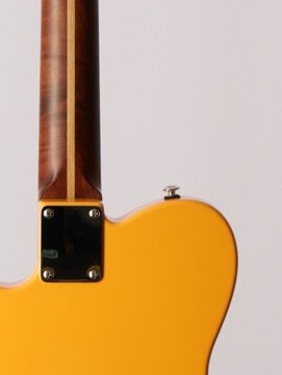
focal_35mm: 306
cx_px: 62
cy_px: 99
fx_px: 3322
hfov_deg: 4.9
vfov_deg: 6.5
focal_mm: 46
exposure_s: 1/200
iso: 200
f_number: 7.1
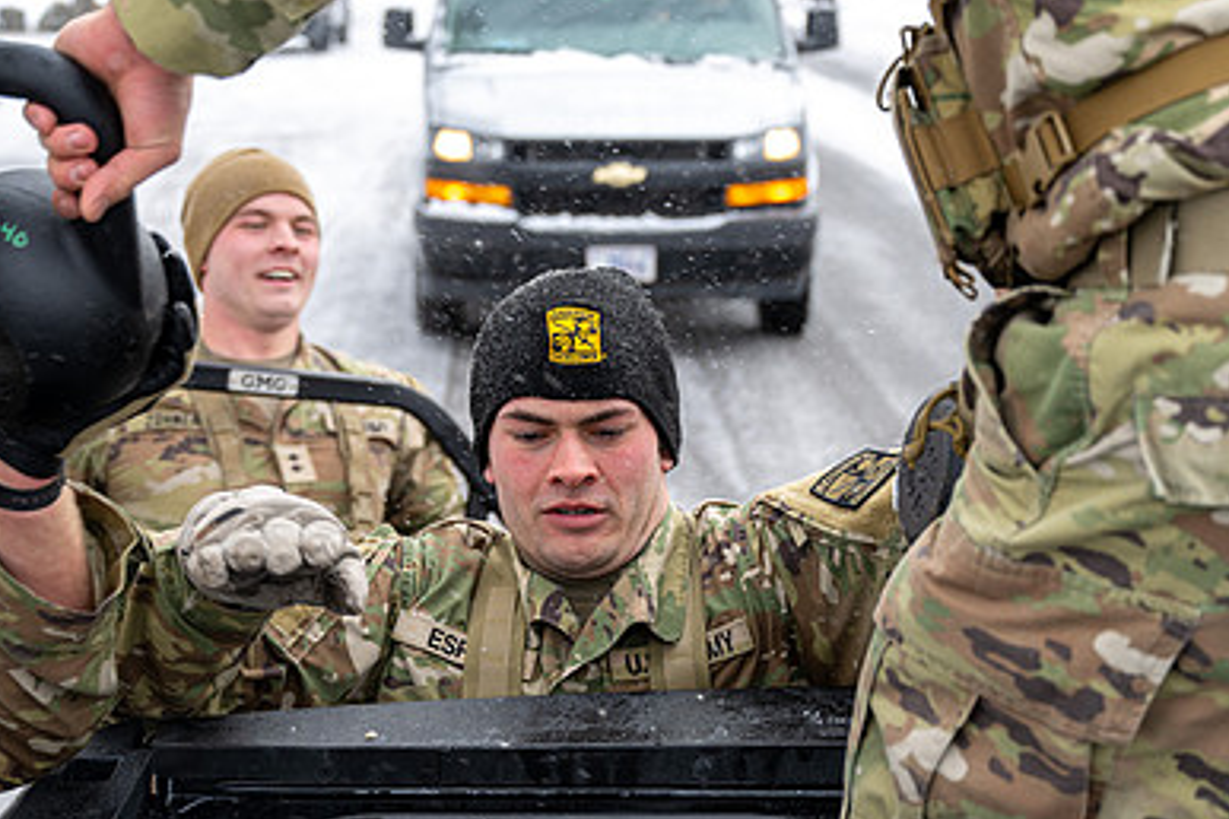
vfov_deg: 18.4
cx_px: 622
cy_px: 455
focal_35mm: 74
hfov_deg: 27.3
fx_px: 2526
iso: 100
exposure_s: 1/320
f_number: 4
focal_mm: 47
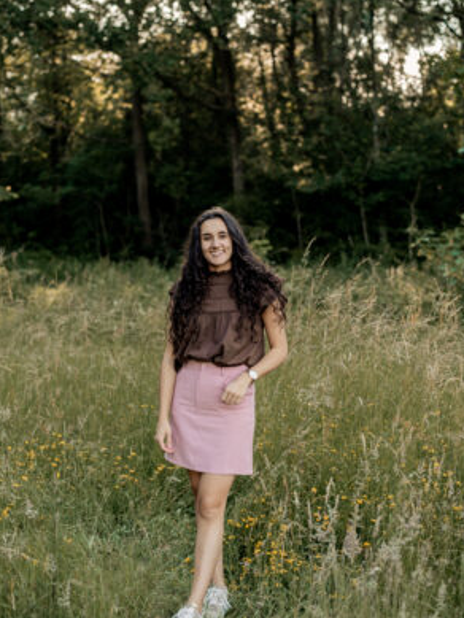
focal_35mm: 60
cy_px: 295
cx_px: 218
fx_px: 1072
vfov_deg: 32.2
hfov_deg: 24.4
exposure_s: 1/640
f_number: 2.5
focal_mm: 50
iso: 250
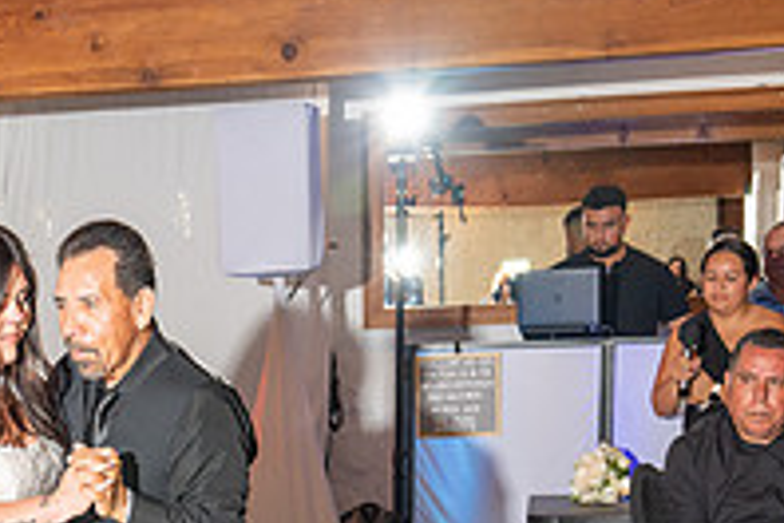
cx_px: 12
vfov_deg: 14.9
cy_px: 676
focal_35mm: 88
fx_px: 1916
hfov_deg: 22.3
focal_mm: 30
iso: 500
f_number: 3.5
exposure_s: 1/200
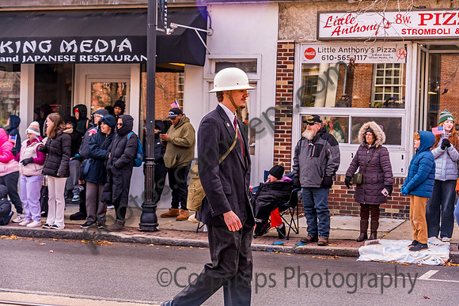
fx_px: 893
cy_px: 153
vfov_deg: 19.5
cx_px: 230
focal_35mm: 70
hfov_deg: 28.8
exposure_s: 1/400
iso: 800
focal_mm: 70
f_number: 6.3
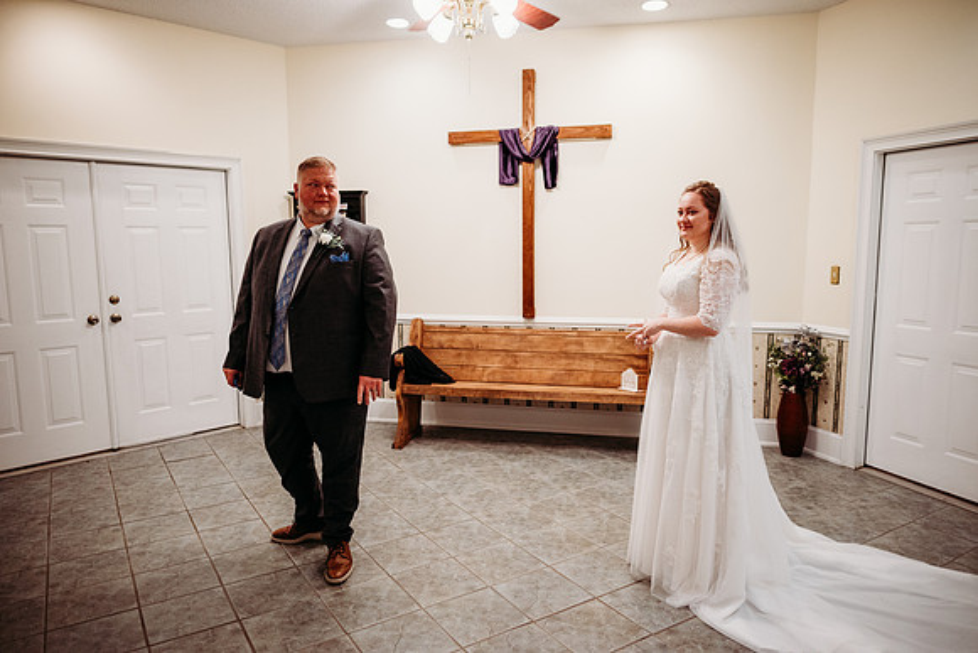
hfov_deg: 73.7
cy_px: 326
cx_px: 489
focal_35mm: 24
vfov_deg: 53.2
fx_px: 652
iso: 1250
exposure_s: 1/200
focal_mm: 24
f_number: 2.2
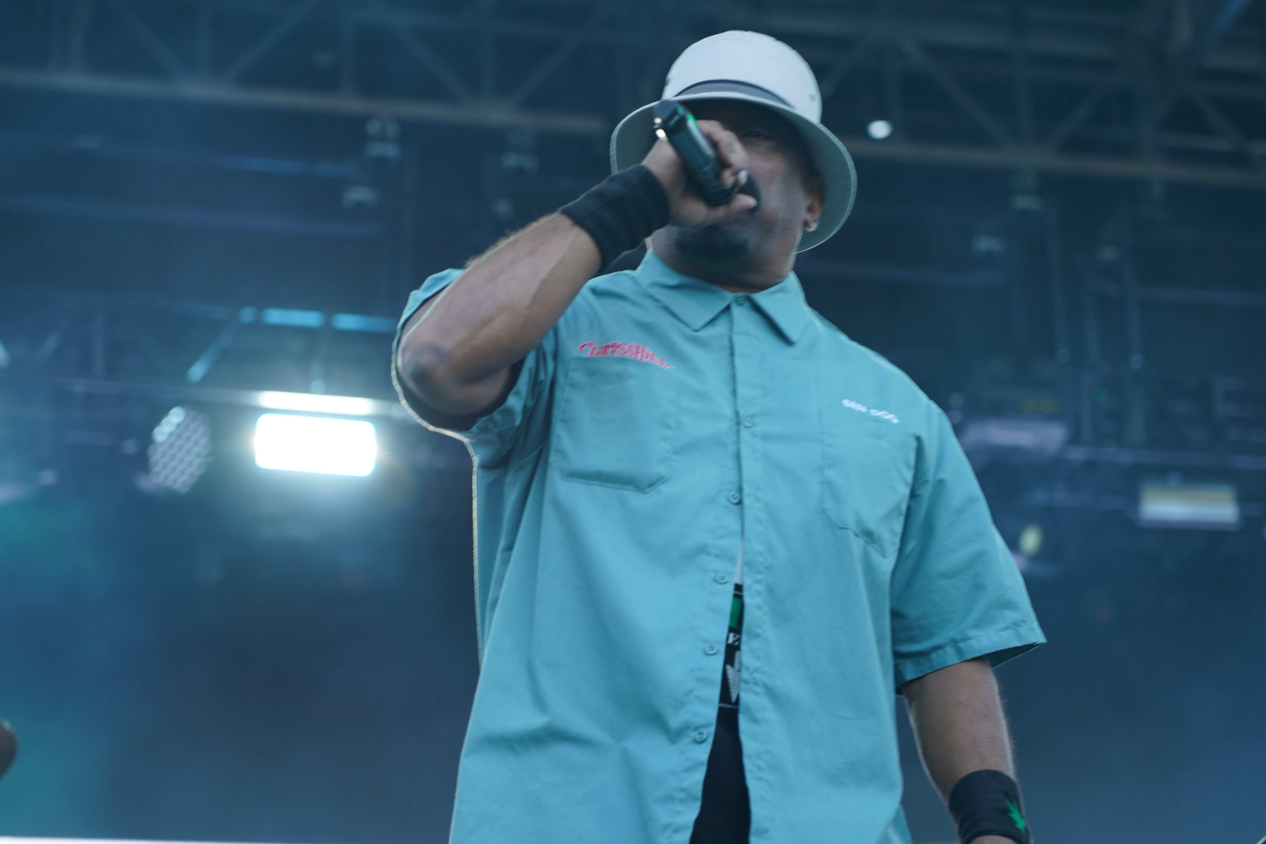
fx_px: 3692
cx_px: 633
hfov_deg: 19.5
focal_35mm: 105
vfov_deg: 13.0
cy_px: 422
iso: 250
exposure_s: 1/125
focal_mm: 105
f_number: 4
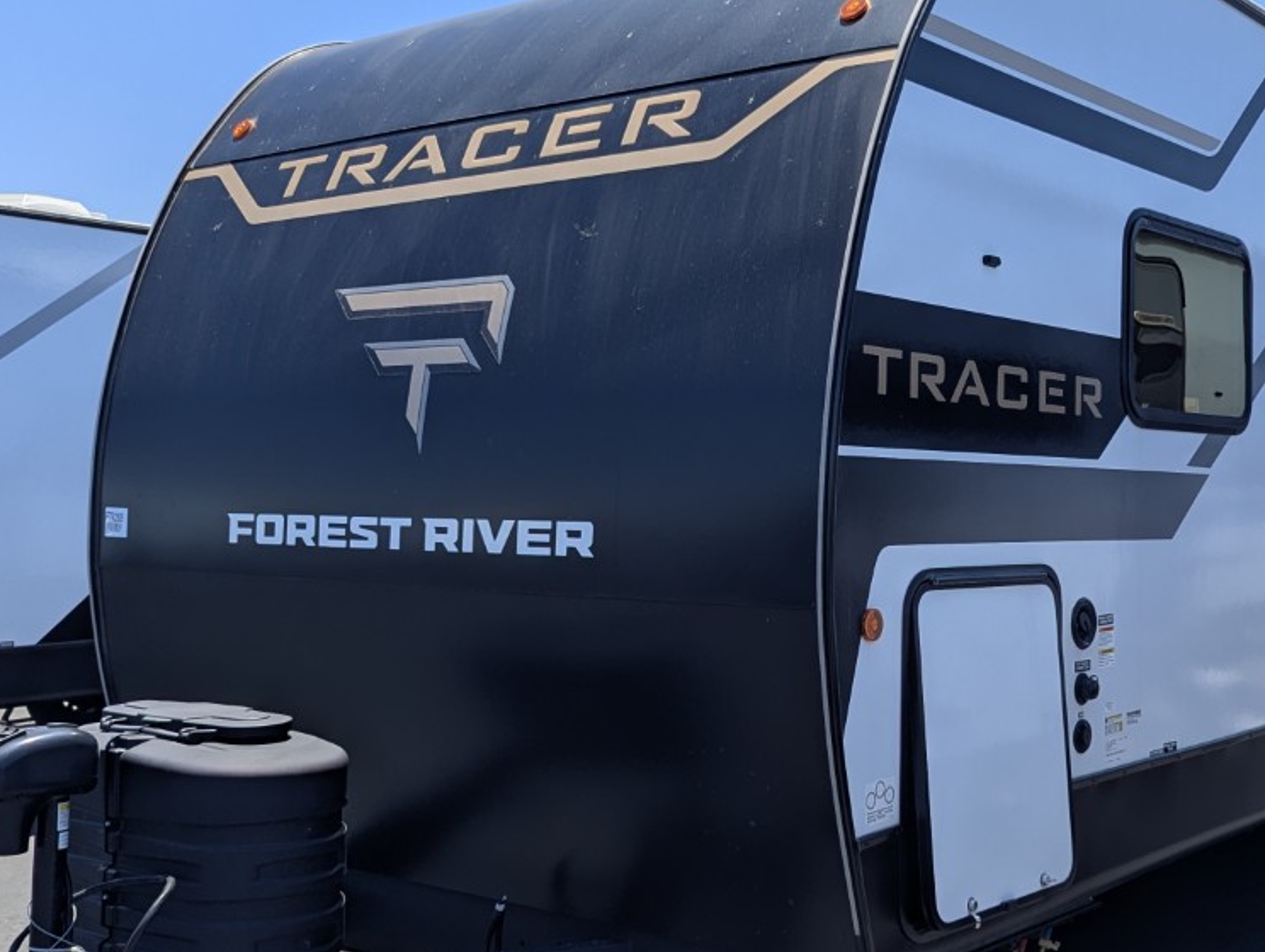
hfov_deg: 41.5
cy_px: 469
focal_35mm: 45
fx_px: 1647
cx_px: 837
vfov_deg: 32.3
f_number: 1.85
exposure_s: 1/1689
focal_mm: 6.81
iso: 46
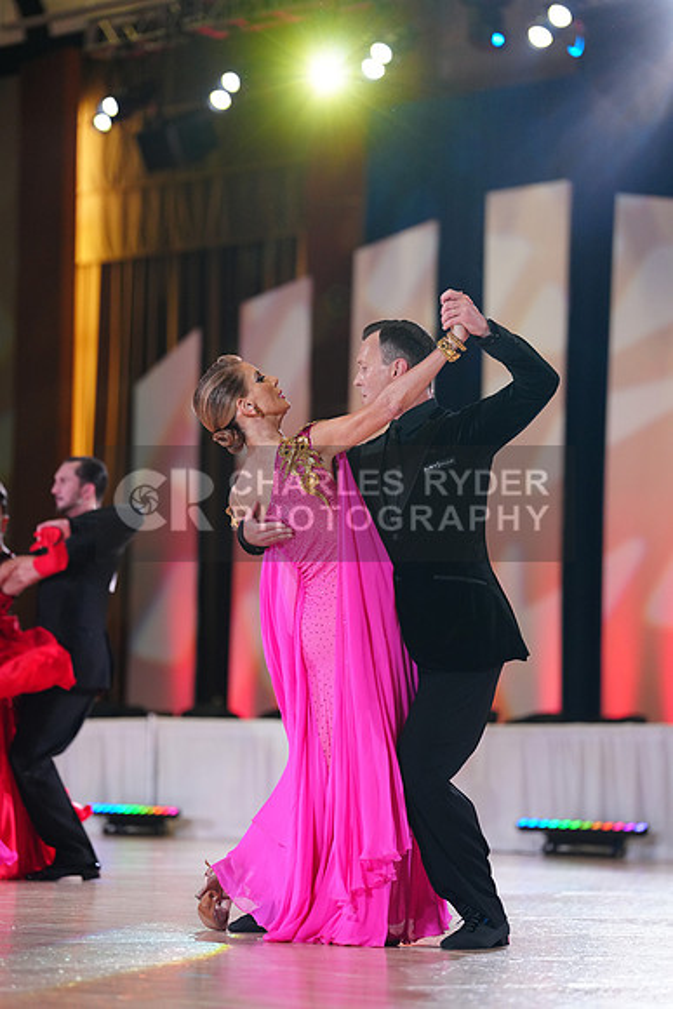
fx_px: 3923
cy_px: 504
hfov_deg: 9.8
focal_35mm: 140
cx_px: 336
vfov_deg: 14.7
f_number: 2.8
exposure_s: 1/400
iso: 2000
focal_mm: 140
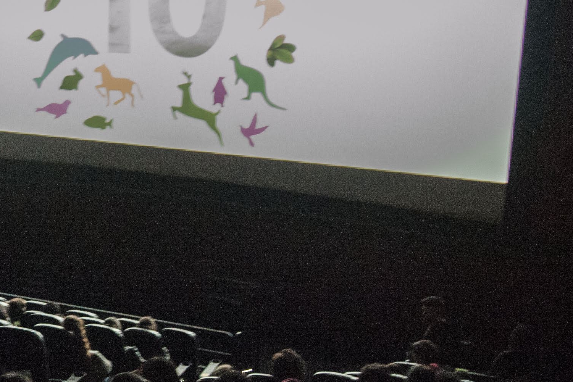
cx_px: -141
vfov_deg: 16.1
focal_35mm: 85
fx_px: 1353
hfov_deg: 21.9
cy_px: 223
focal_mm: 30
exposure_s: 1/25
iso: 6400
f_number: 5
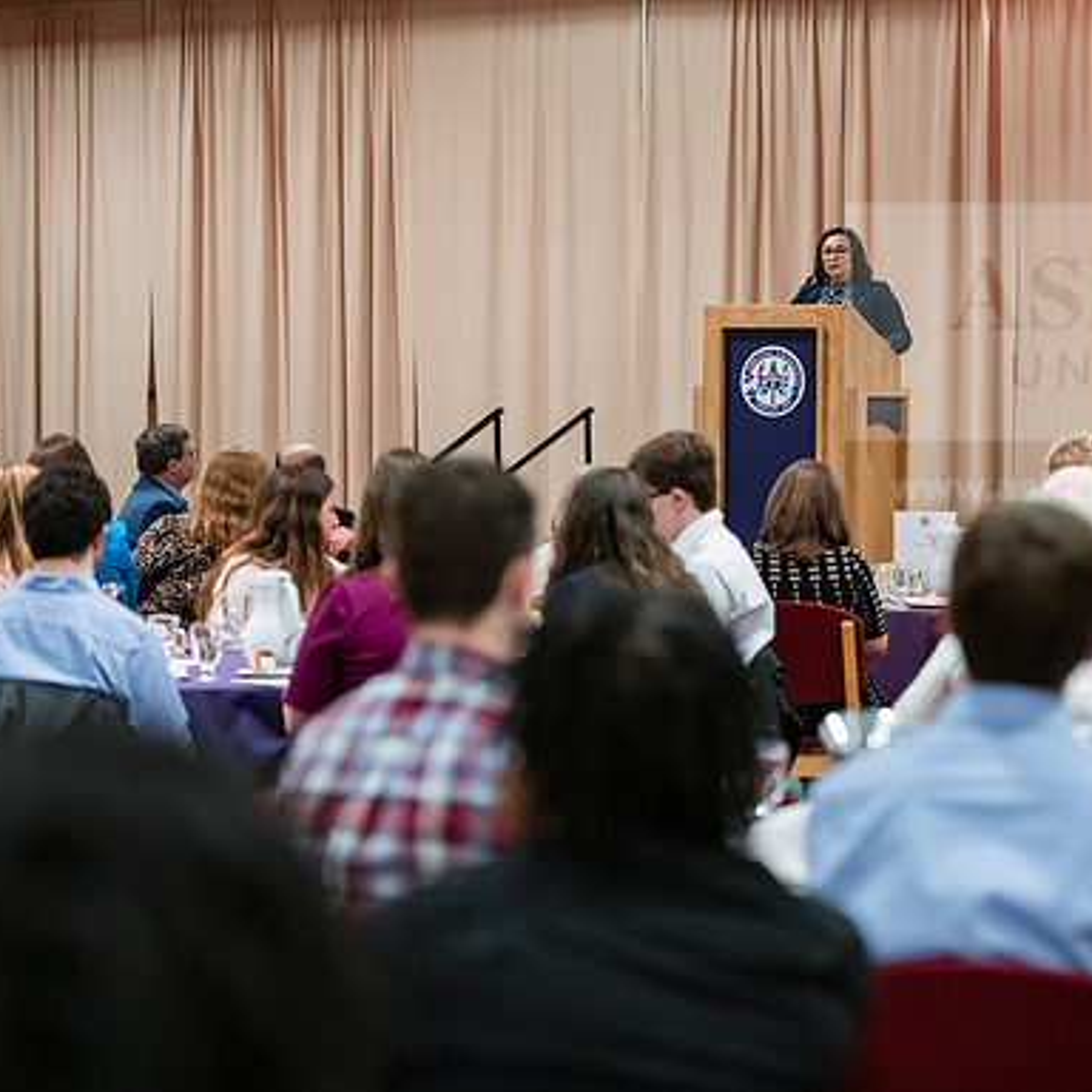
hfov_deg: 14.7
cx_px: 759
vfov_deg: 14.8
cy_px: 547
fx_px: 4211
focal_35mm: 118
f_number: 3.2
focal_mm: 92
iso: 2500
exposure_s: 1/160
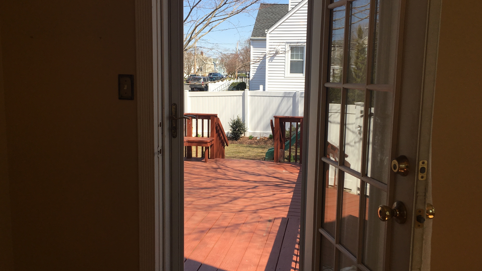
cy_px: 127
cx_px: 243
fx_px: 409
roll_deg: -1.9
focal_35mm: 32
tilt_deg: -7.9
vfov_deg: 36.7
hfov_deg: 61.0
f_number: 2.2
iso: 25
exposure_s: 1/620
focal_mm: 4.15
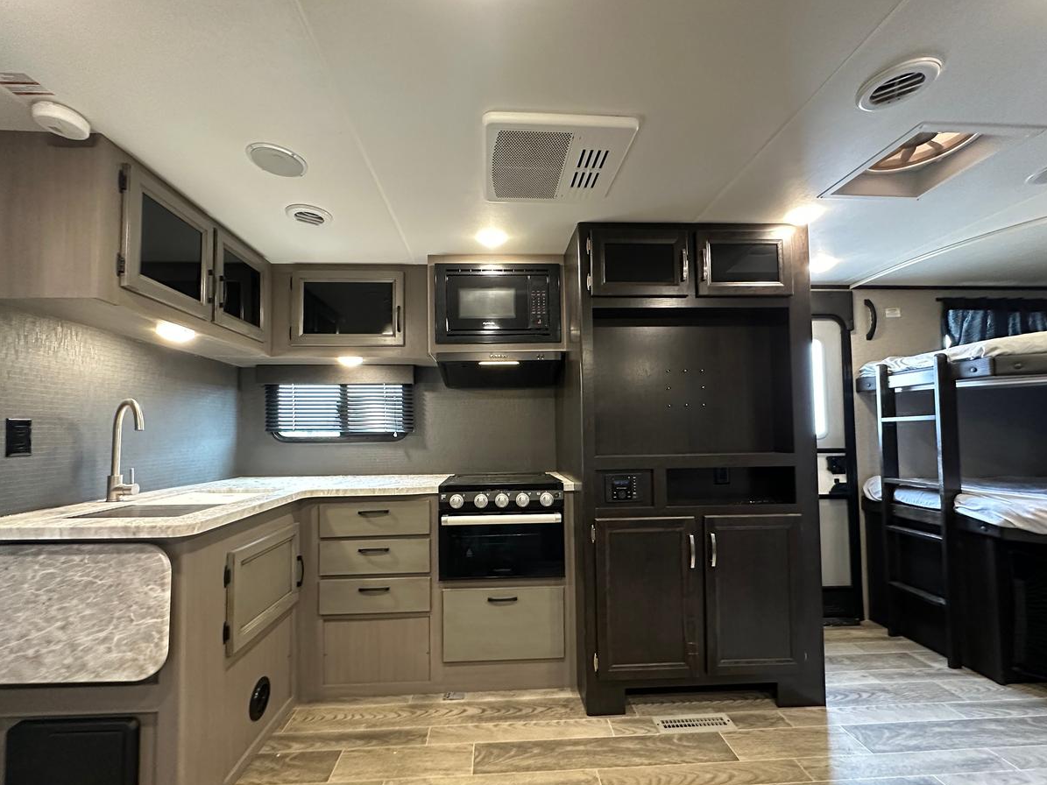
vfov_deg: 81.6
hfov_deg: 98.2
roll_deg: +2.4
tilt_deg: +2.1
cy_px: 418
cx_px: 517
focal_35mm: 15
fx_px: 454
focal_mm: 2.22
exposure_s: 1/60
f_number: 2.2
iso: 800
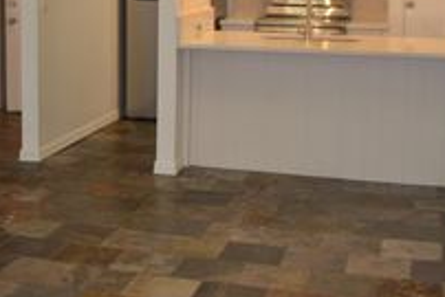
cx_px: 35
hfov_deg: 22.2
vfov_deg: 15.0
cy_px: -21
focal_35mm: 89
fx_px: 1101
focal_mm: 24
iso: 500
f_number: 4
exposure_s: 1/60
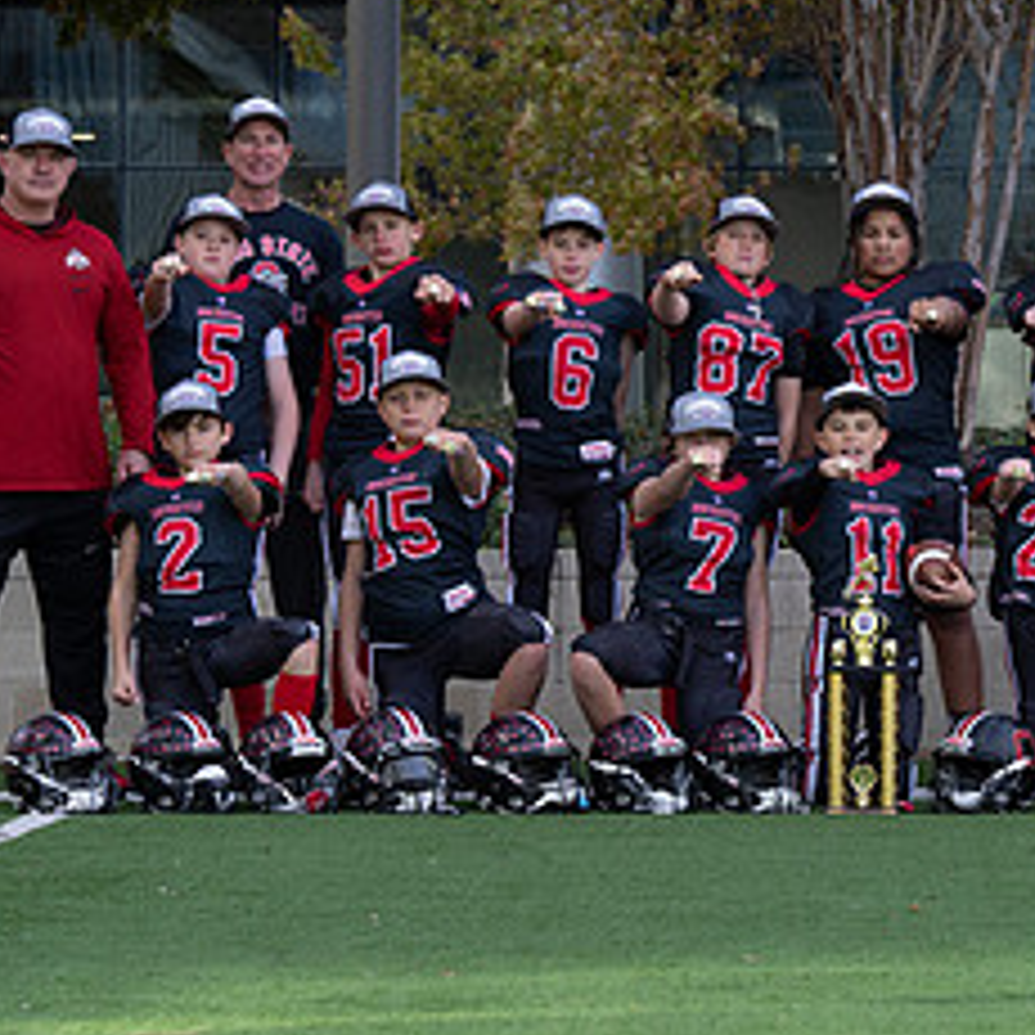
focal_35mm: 165
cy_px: 477
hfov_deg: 10.5
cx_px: 911
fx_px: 5582
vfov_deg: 10.6
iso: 250
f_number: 4.5
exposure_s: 1/500
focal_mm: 70
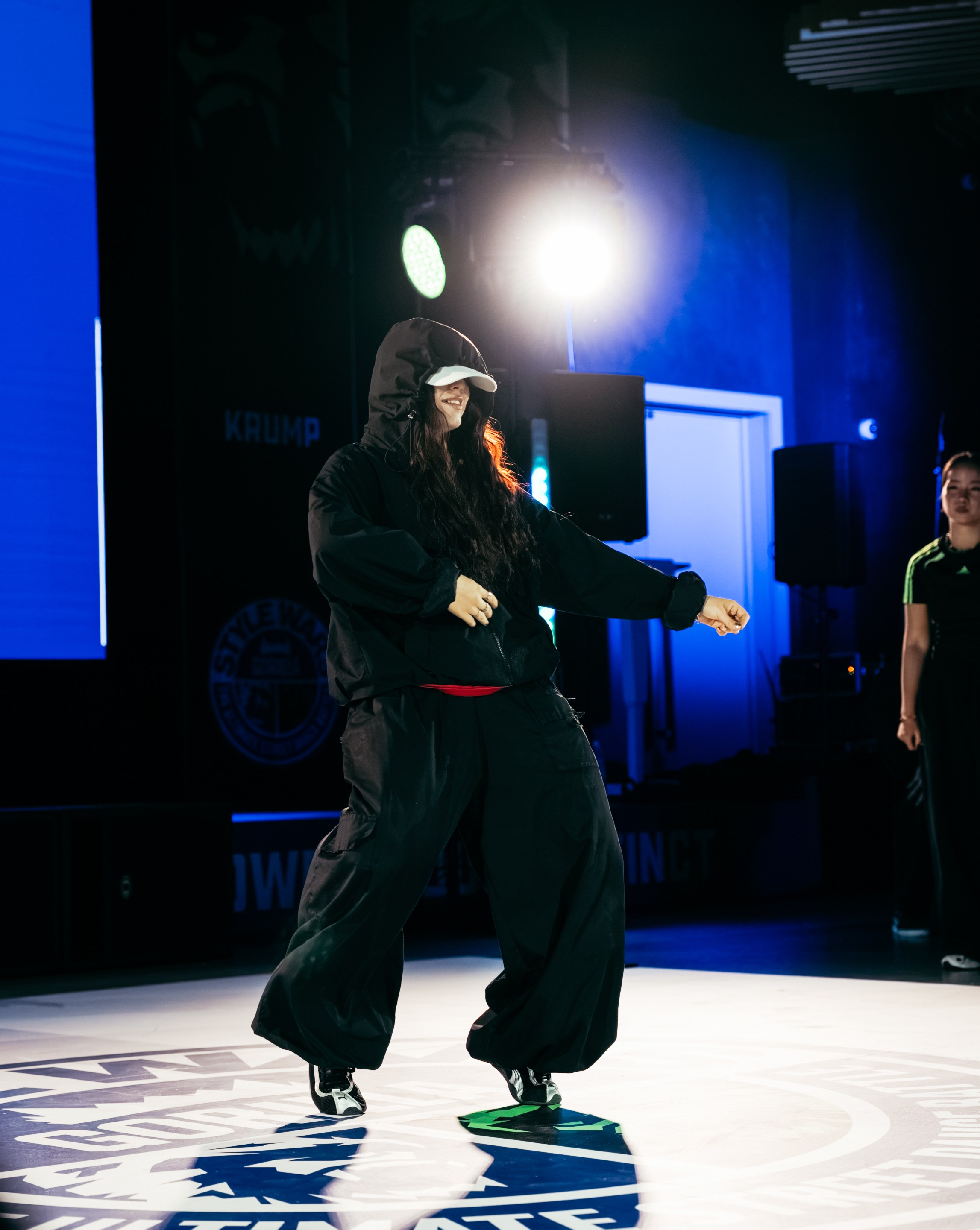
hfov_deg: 20.8
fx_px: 2665
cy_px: 615
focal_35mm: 73
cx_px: 459
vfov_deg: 26.0
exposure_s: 1/800
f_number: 2.8
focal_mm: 52
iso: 2500
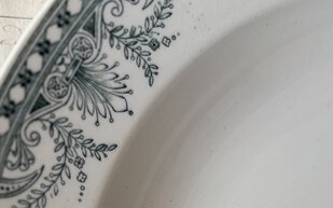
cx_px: 192
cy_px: 311
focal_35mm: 76
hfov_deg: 27.1
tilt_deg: -86.3
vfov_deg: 15.8
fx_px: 690
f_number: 1.6
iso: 125
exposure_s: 1/104
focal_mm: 5.96
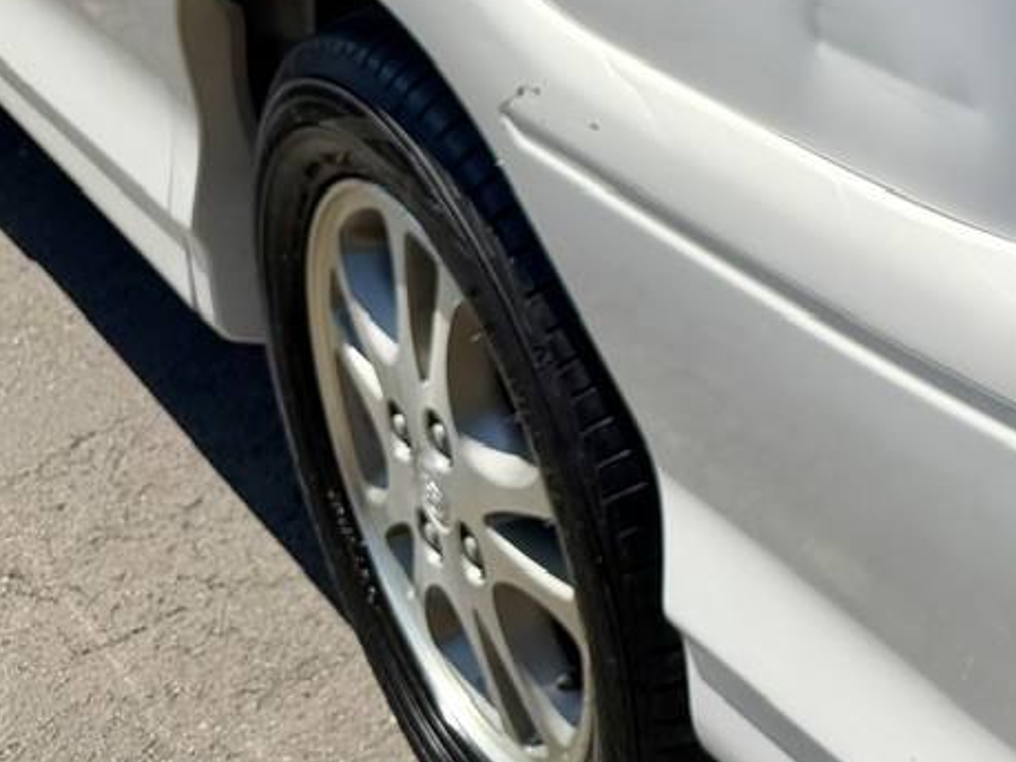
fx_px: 1966
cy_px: -135
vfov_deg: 20.6
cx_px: 1381
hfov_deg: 24.6
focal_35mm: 67
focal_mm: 6.76
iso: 80
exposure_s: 1/3584
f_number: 1.78
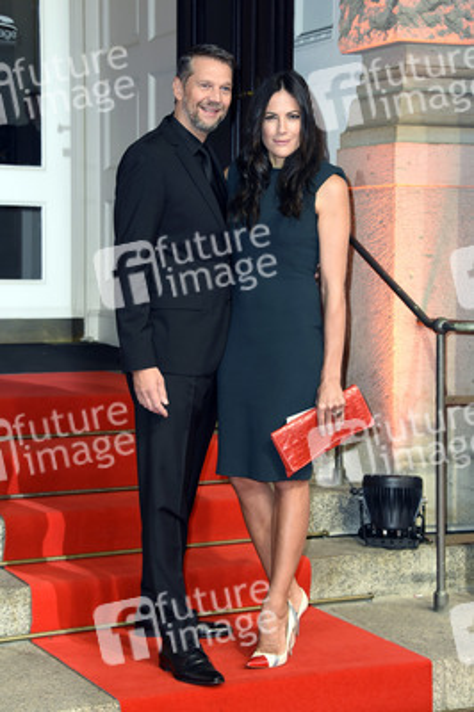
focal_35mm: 65
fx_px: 1286
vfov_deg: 31.0
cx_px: 237
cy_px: 356
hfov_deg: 20.9
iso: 800
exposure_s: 1/200
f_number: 5.6
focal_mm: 65
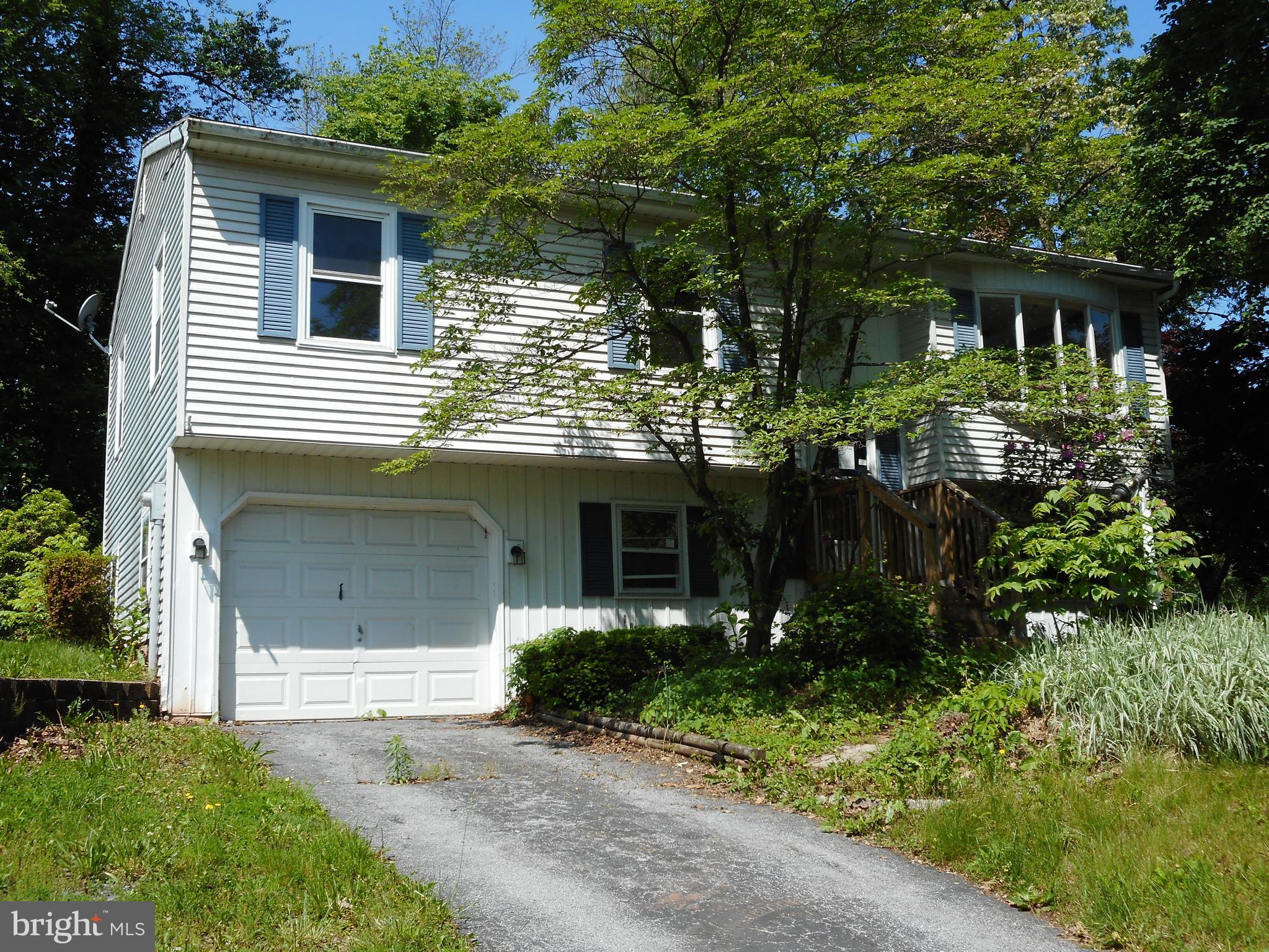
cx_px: 634
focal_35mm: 39
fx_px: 1430
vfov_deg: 36.8
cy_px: 476
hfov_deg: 47.9
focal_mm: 6.9
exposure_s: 1/400
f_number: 4.5
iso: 80
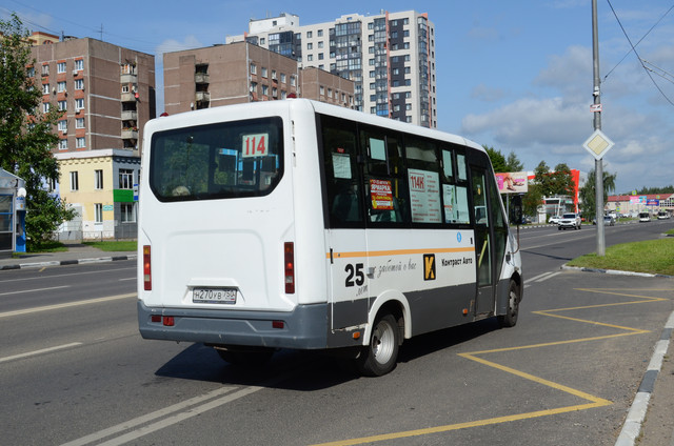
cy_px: 223
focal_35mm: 42
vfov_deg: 31.8
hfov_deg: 46.5
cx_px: 337
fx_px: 785
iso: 400
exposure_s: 1/800
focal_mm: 28
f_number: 11
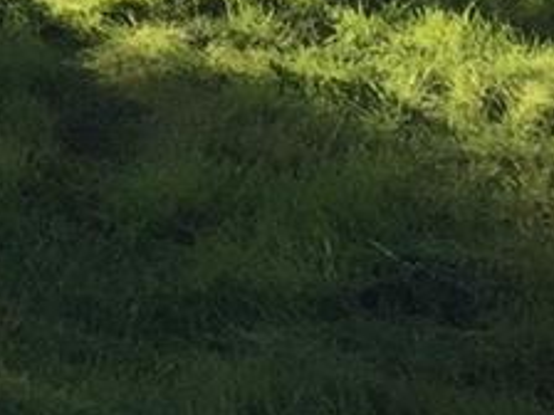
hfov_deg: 8.6
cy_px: -463
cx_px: -1093
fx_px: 3105
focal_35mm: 194
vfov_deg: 7.3
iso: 32
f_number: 2.2
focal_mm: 4.15
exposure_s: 1/1883
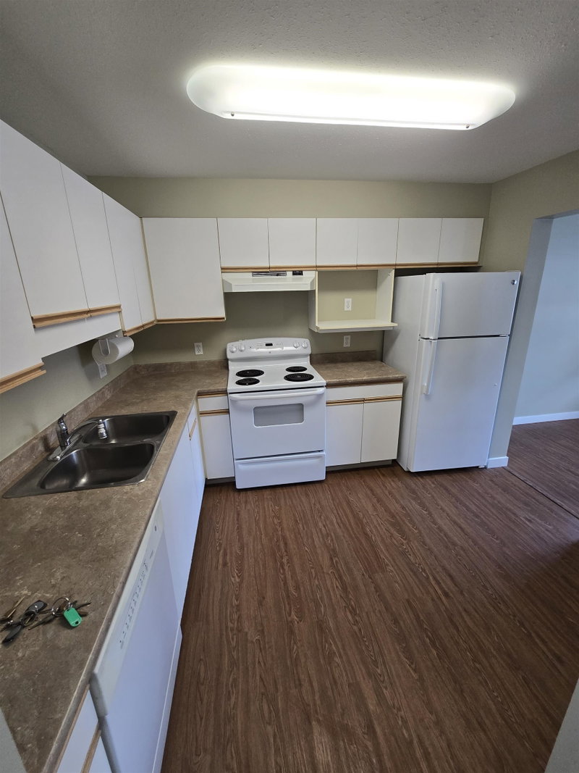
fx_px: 290
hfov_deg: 89.9
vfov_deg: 106.2
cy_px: 386
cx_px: 290
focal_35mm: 13
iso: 160
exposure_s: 1/60
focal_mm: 2.2
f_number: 2.2
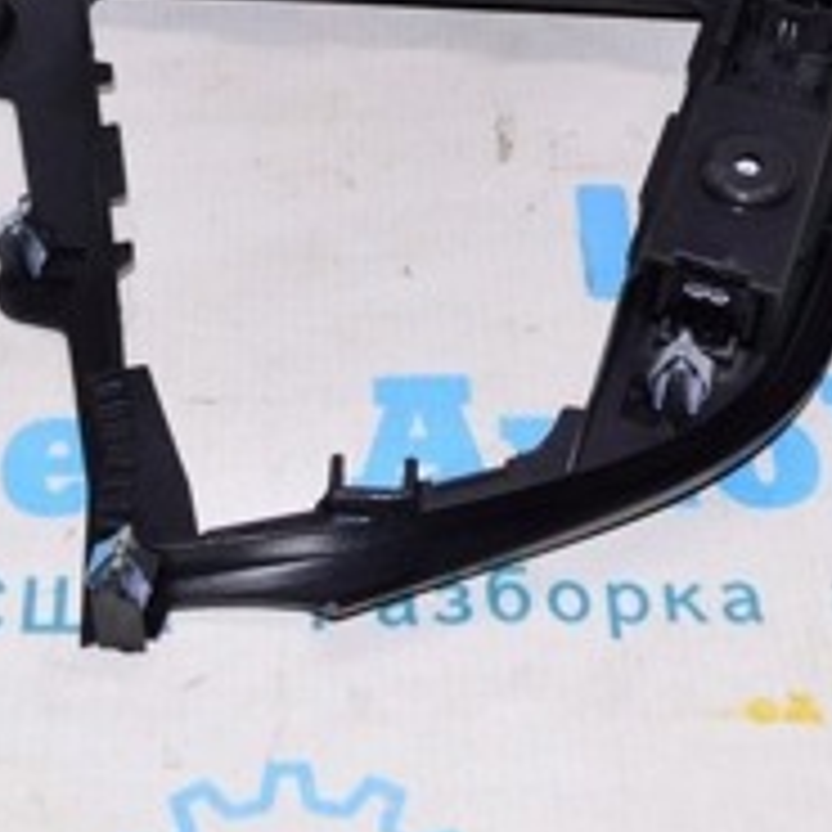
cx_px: 477
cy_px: -38
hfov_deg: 17.9
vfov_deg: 17.4
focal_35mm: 97
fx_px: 2638
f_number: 8
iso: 1600
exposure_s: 1/200
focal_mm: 22
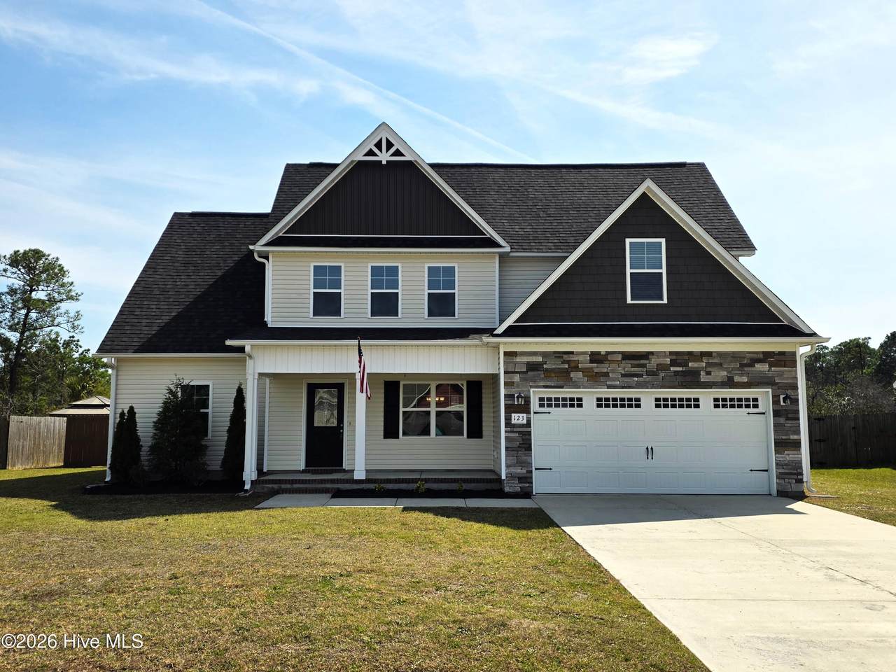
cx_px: 448
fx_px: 751
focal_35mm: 29
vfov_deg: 48.2
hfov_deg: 61.7
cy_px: 336
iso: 64
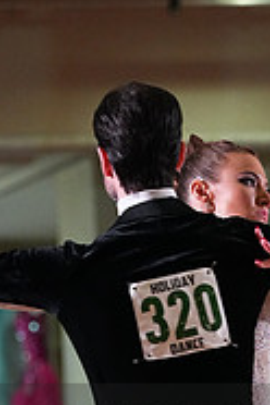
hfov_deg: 2.4
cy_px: 457
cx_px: 171
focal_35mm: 562
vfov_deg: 3.7
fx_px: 6322
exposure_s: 1/400
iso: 6400
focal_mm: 180
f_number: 5
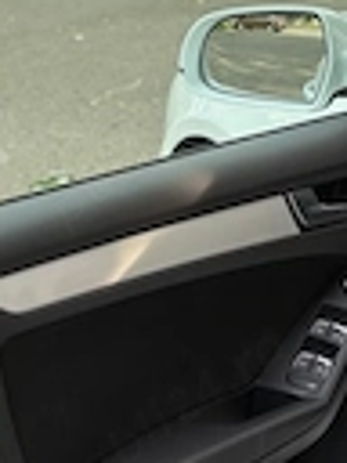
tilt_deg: -18.0
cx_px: 520
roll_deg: +0.9
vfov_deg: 24.1
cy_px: 181
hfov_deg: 16.6
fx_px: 1083
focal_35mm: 81
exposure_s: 1/392
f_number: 1.6
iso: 50
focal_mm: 5.96
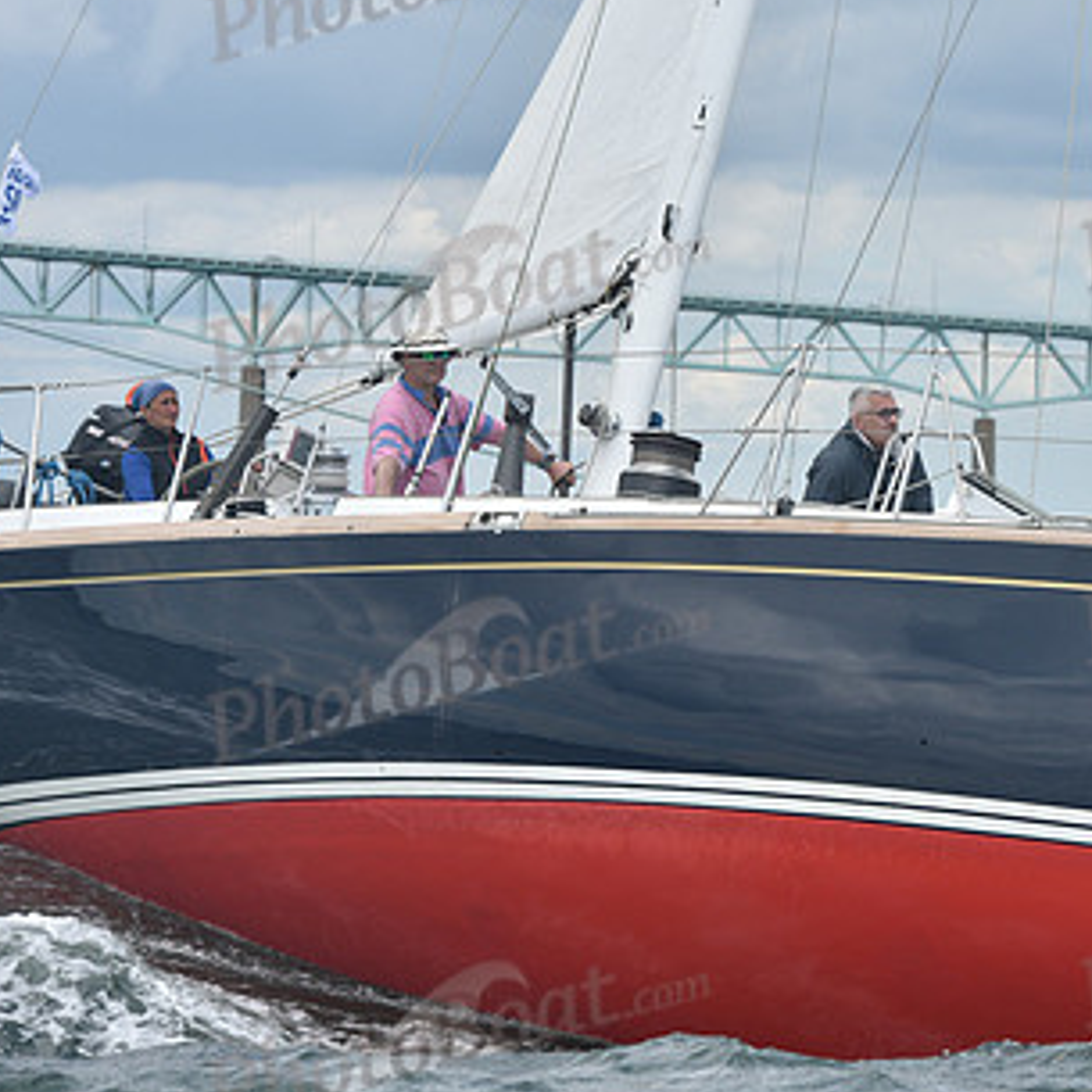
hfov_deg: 8.3
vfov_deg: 8.3
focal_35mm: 210
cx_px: 899
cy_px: 435
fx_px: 7495
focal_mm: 130
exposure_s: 1/1000
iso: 250
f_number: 7.1
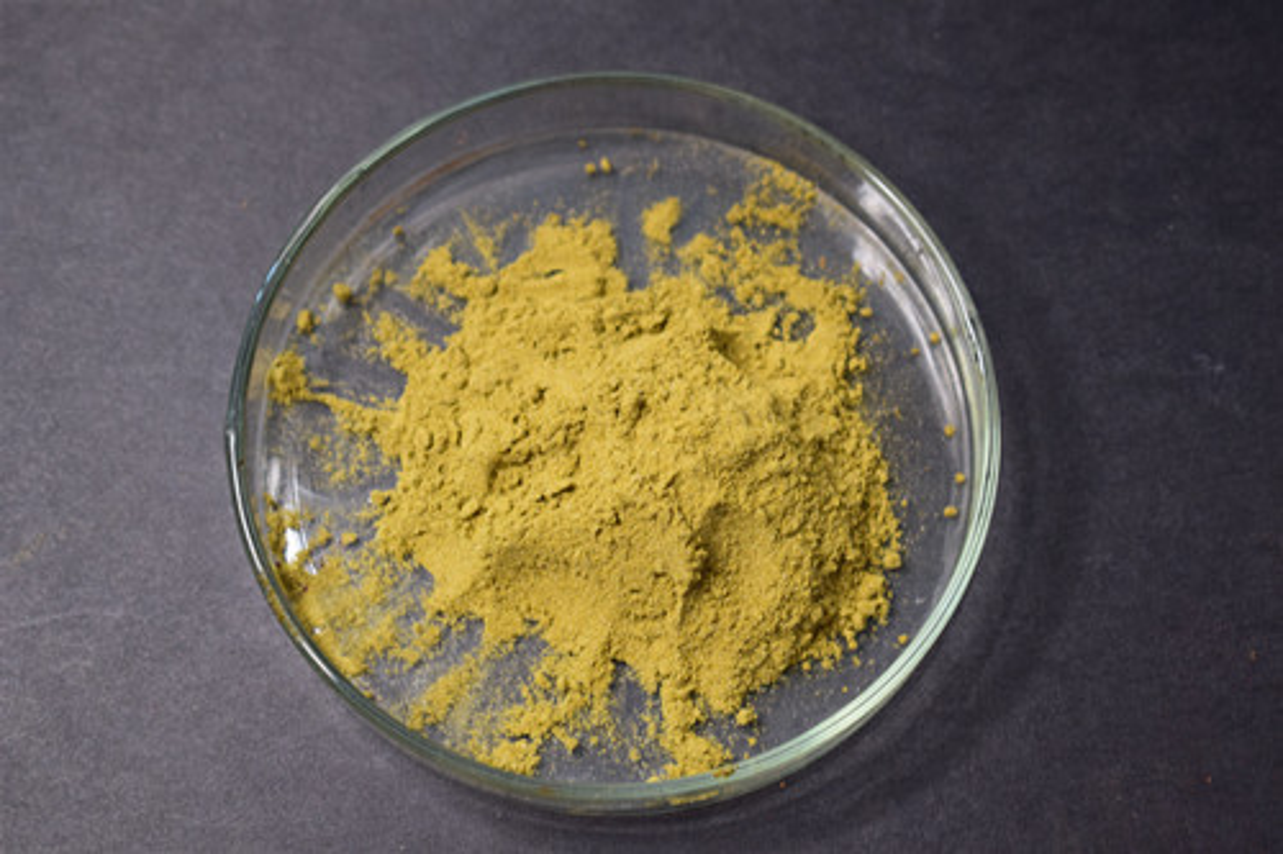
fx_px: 2939
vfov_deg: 16.5
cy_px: 427
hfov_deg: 24.6
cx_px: 642
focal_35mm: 82
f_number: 6.3
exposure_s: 1/15
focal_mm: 55
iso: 1000
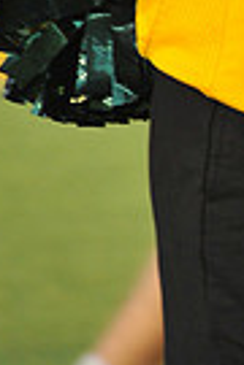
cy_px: -387
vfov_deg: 2.4
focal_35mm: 858
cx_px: 483
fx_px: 8722
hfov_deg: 1.6
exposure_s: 1/100
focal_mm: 200
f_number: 6.3
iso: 1250
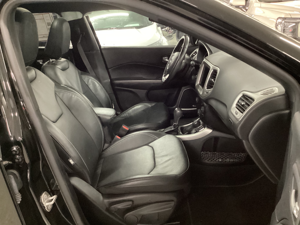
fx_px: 269
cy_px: 112
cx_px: 150
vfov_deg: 45.4
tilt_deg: -23.5
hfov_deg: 58.4
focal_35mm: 31
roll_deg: +4.0
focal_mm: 3.3
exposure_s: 1/20
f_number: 2.4
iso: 800
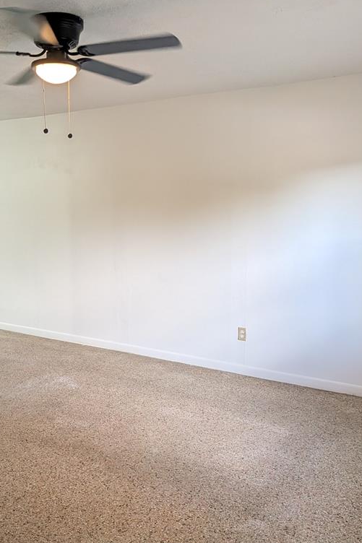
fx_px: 513
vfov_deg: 55.8
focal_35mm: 34
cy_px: 272
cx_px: 92
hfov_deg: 37.9
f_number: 1.7
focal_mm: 4.53
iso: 285
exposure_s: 1/120
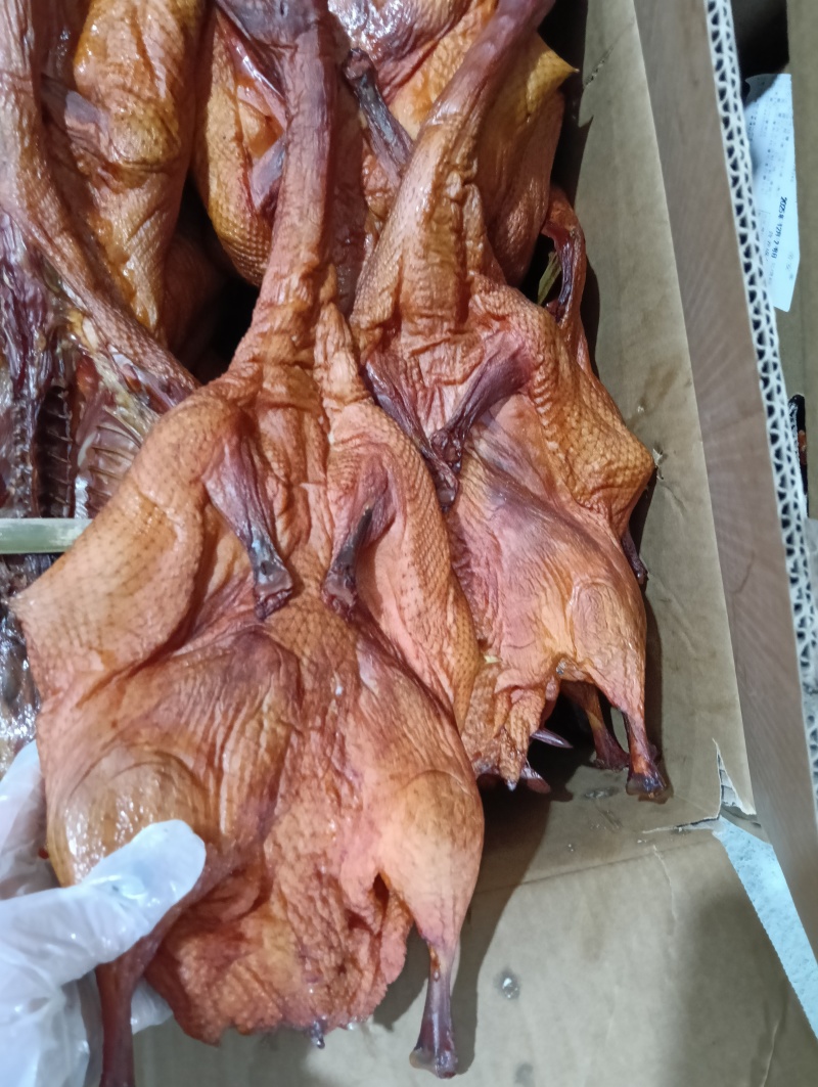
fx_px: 849
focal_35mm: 27
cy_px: 544
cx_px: 409
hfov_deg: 51.5
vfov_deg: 65.3
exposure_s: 1/20
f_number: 1.8
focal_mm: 3.98
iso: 1250
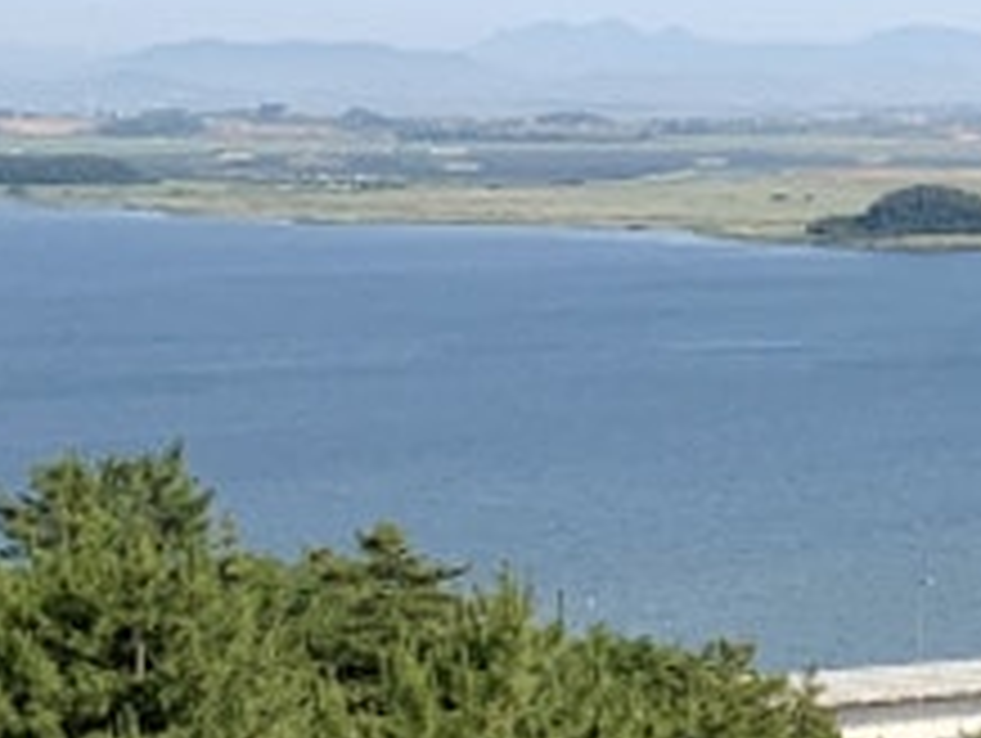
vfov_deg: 10.3
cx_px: 2241
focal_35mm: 143
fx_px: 4057
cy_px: -18
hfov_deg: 11.7
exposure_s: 1/2755
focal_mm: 4.25
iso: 25
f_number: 1.8
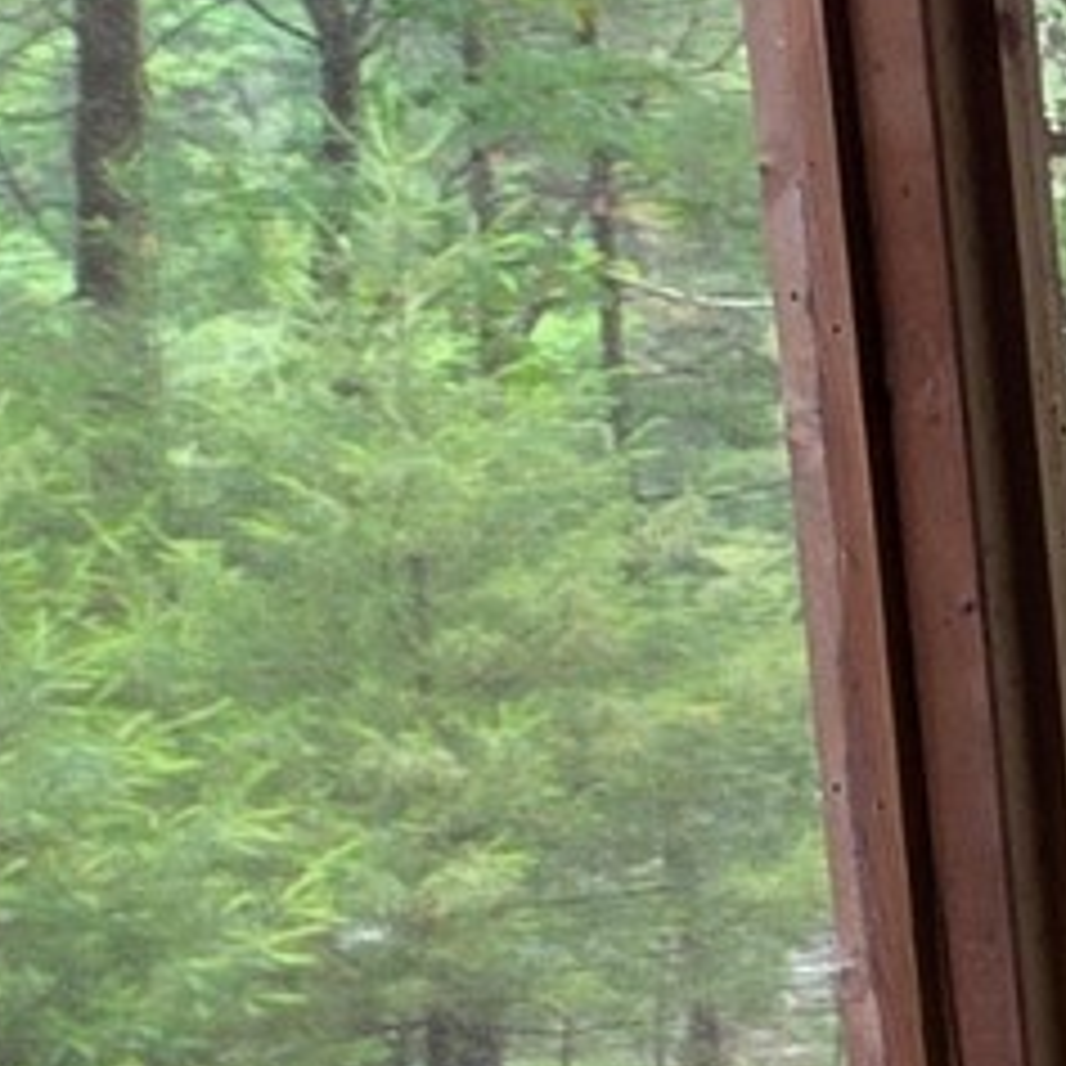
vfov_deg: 9.7
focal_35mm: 176
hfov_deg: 7.1
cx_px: 4390
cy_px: 1529
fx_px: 6132
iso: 50
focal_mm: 5.4
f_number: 1.8
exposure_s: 1/180
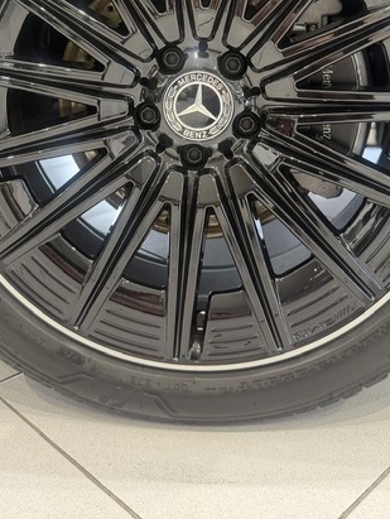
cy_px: 77
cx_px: 193
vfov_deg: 42.0
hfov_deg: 34.4
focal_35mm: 42
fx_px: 630
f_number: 1.78
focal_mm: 6.76
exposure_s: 1/84
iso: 200
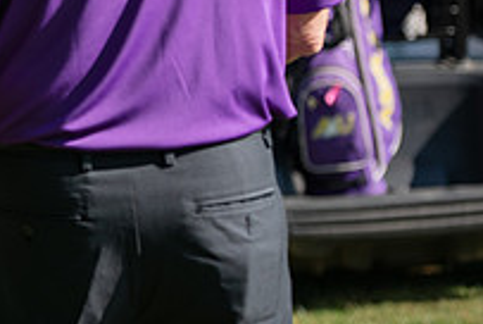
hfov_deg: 7.0
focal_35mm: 291
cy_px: -130
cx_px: -174
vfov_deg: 4.7
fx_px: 3910
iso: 100
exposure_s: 1/500
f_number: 3.5
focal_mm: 102
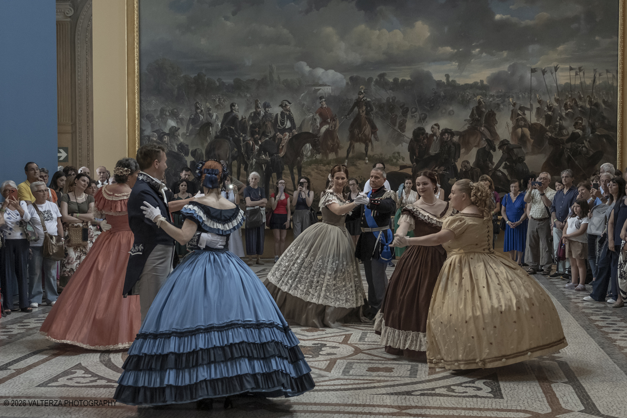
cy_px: 209
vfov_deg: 29.2
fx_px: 801
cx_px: 314
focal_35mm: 46
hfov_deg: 42.7
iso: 2500
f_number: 4
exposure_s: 1/125
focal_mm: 30.8
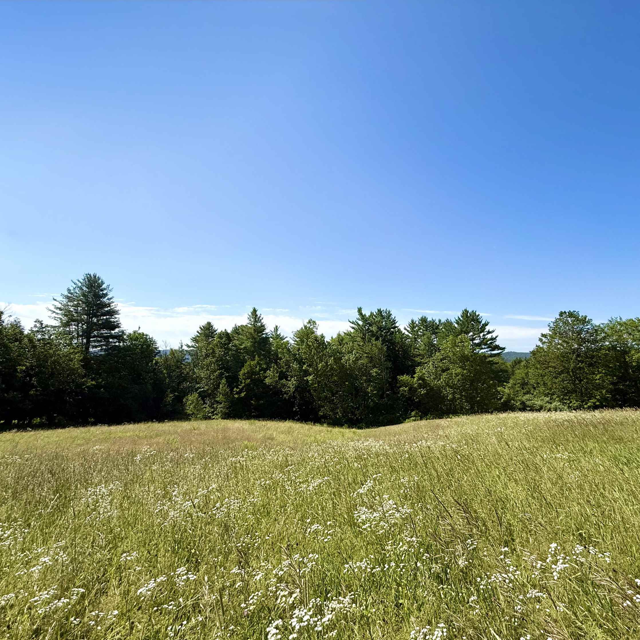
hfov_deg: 83.5
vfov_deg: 83.9
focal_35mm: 17
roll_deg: -1.3
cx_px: 362
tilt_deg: +5.0
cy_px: 329
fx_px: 356
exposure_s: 1/2506
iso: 50
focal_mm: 2.22
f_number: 2.2
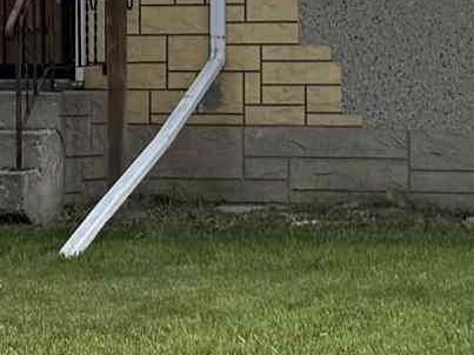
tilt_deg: +4.0
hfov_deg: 10.7
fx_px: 2505
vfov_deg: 8.0
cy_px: -87
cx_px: 28
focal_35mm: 183
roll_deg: -0.5
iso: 80
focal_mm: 6.76
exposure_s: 1/6711
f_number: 1.78
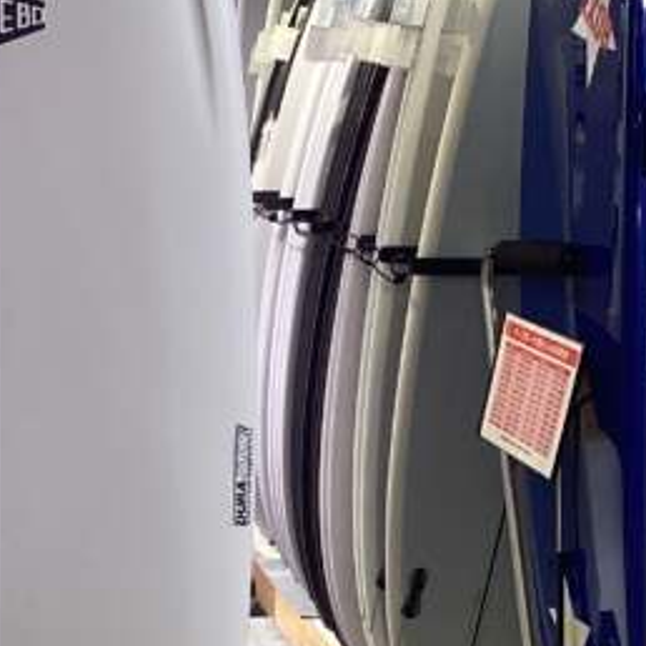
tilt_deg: -13.0
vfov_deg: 20.3
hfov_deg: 19.9
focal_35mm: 85
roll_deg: -0.9
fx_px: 1795
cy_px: 428
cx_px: 30
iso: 80
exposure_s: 1/60
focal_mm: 3.3
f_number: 2.4
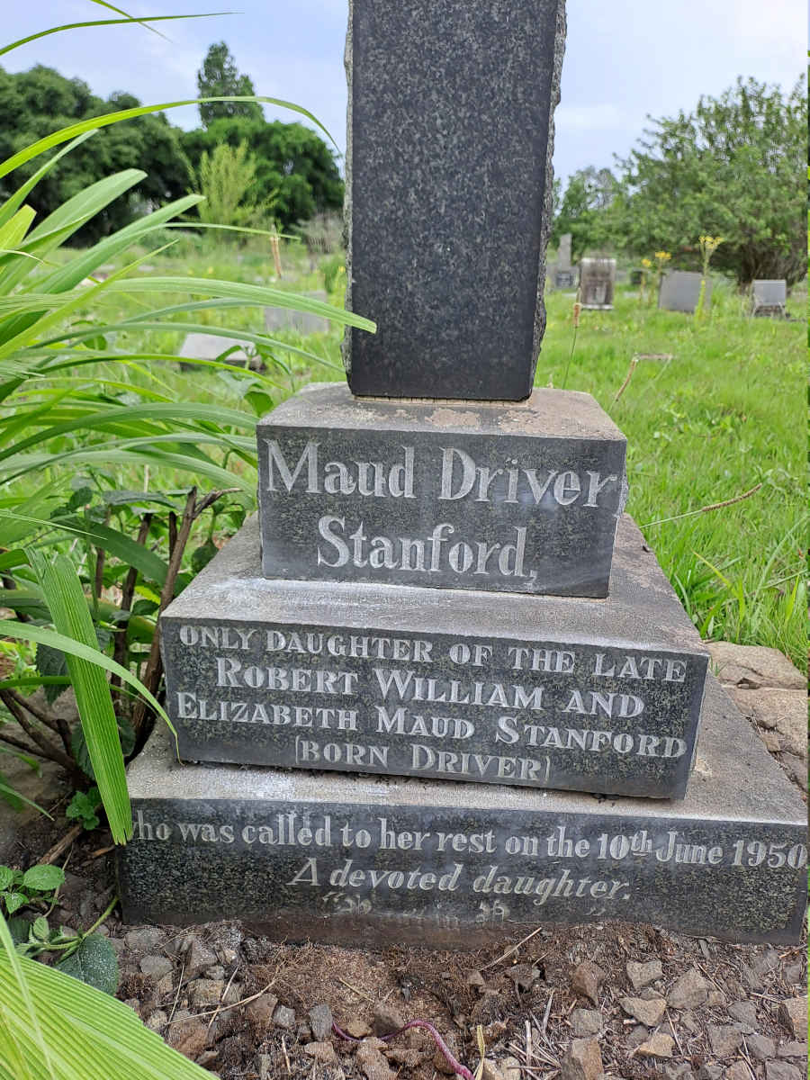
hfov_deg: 54.9
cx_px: 405
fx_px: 780
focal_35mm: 25
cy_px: 540
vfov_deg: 69.4
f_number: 1.8
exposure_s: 1/203
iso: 32
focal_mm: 4.65
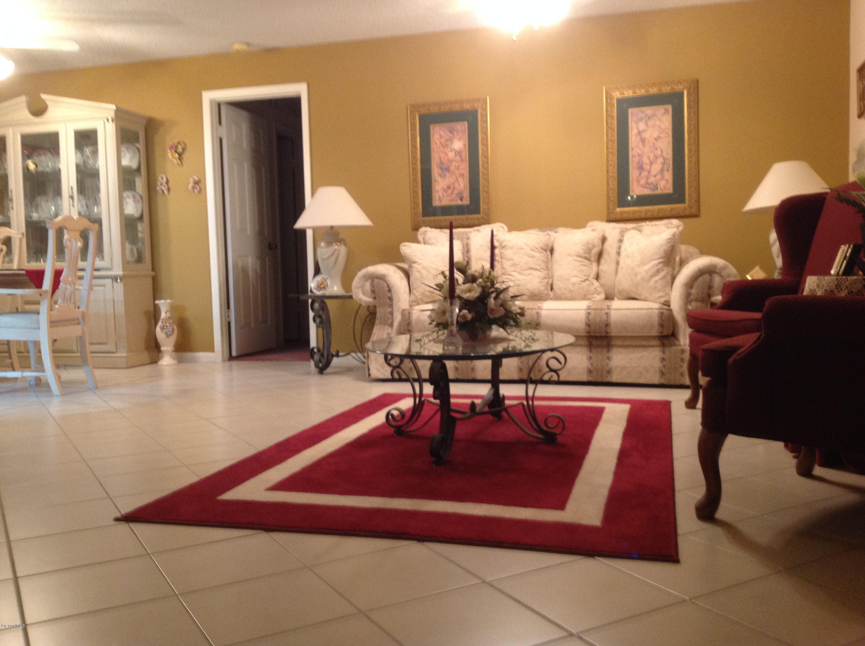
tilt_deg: -4.5
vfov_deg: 40.6
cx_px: 432
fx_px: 873
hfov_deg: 52.7
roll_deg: +0.0
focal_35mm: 35
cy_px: 323
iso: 160
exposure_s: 1/15
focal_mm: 4.28
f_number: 2.4
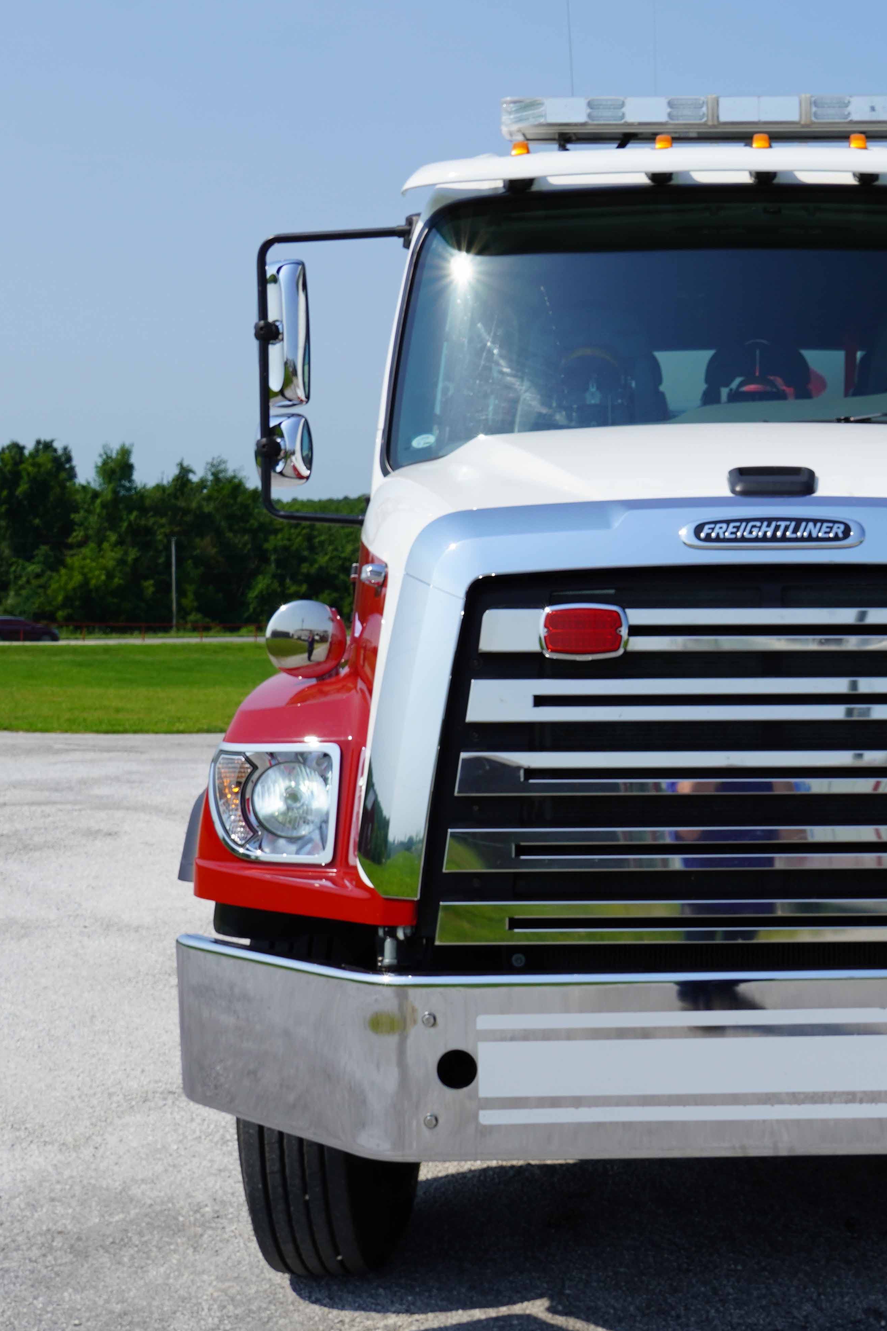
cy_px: 654
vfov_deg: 37.7
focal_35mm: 53
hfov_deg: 24.9
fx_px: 1950
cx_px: 783
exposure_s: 1/200
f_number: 10
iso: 100
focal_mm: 23
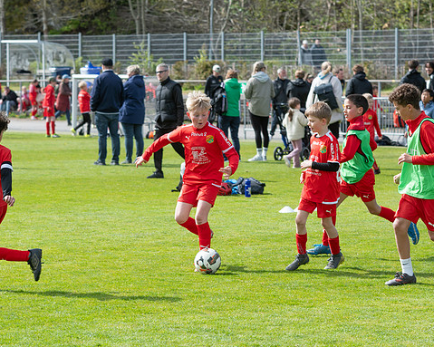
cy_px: 174
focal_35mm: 162
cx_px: 189
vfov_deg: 9.5
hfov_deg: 11.9
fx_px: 2080
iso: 100
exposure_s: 1/500
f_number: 5.6
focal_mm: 95
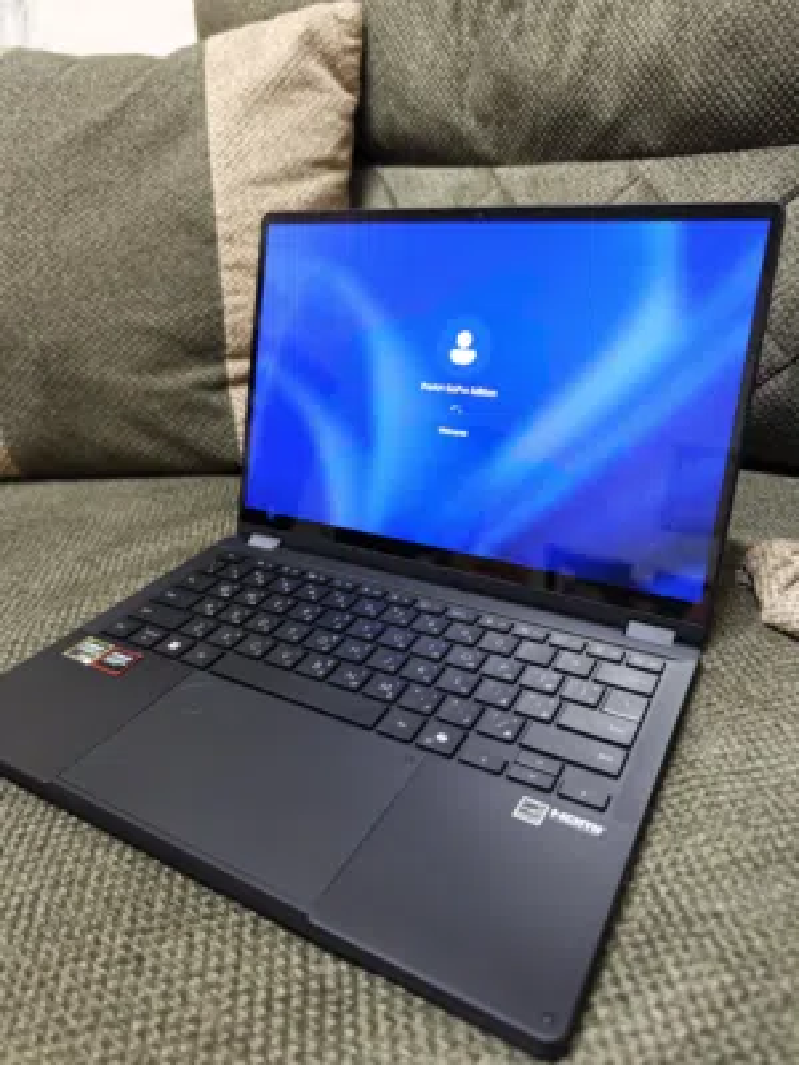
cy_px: 532
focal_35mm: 23
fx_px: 708
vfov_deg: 73.9
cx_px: 400
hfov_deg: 58.9
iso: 160
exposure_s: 1/50
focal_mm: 8.71
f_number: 1.67
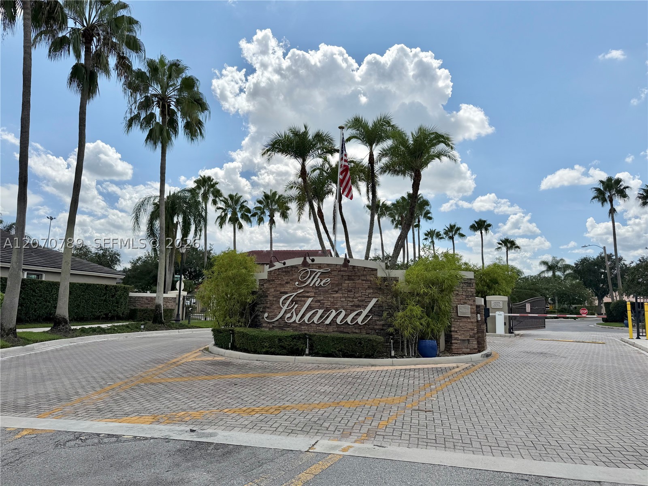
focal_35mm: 24
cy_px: 243
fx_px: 449
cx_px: 324
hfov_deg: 71.6
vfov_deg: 56.8
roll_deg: -1.0
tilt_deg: +6.9
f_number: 1.78
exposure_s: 1/9091
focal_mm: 6.76
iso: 80
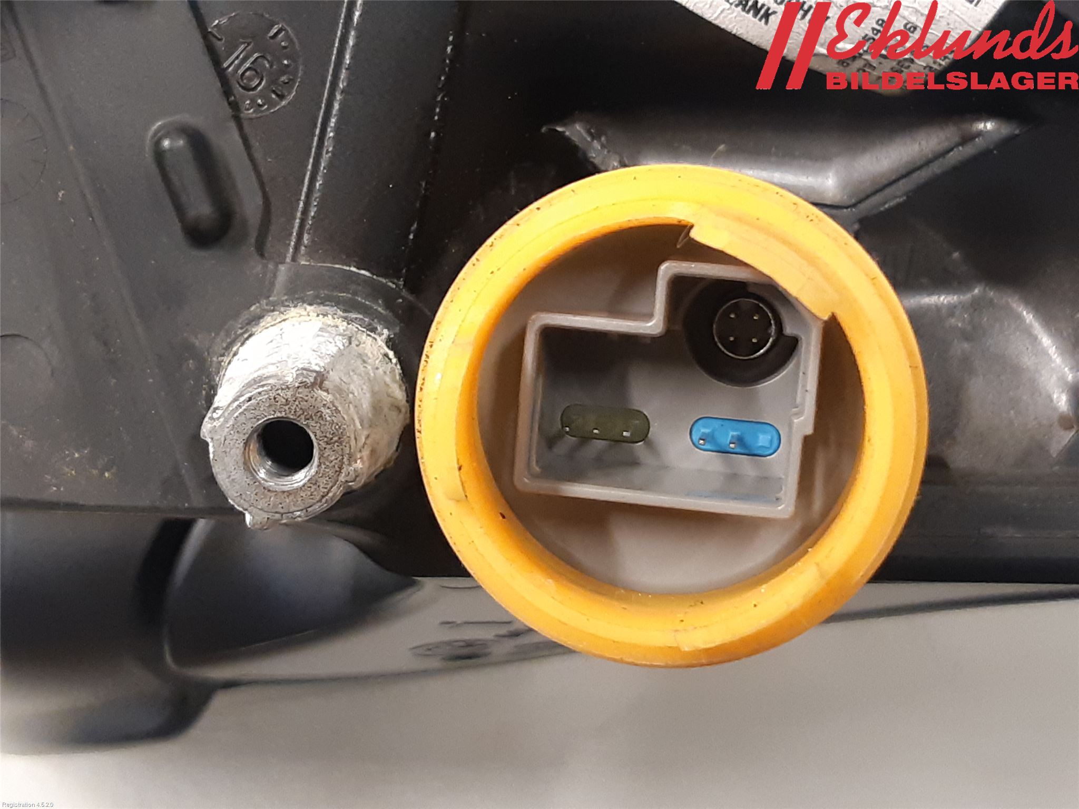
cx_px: 540
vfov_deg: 53.1
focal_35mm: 26
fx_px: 810
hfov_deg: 67.3
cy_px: 404
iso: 200
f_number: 1.7
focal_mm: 3.93
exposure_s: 1/33
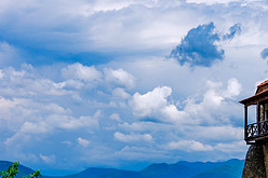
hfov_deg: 22.7
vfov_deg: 15.6
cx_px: 248
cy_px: 122
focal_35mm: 87
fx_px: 647
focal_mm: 24
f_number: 8
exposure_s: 1/210
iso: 160
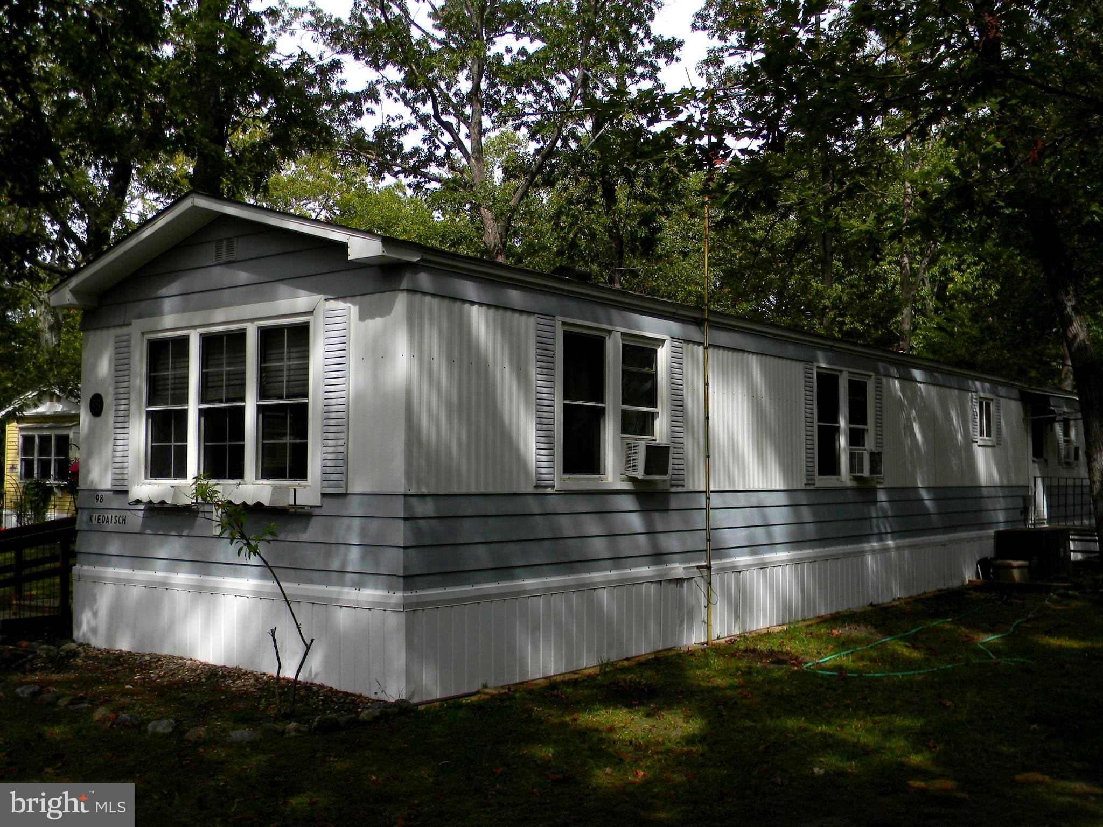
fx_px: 1147
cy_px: 414
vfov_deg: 39.7
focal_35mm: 36
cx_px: 552
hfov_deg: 51.4
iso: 80
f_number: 3.7
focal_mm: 6.4
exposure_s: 1/708
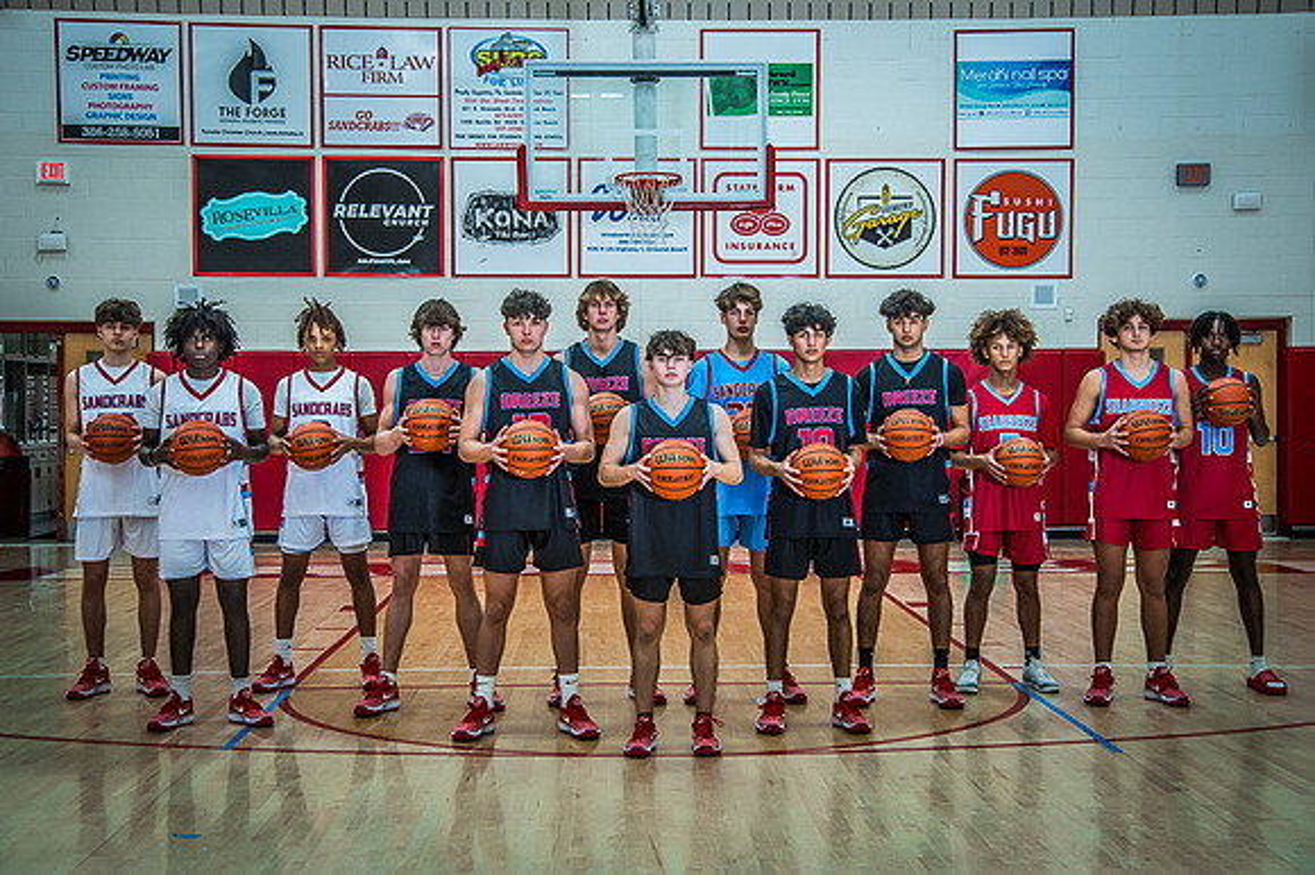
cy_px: 430
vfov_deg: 26.6
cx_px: 651
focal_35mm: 51
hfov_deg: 39.1
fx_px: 1852
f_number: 4
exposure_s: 1/250
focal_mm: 46
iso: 800
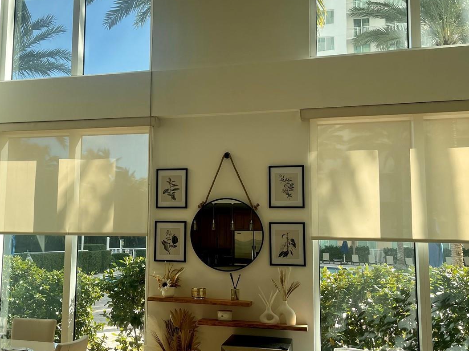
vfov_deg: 37.7
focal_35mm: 38
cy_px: 183
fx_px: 515
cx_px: 159
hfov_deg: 48.2
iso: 32
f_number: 1.6
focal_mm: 5.1
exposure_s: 1/813
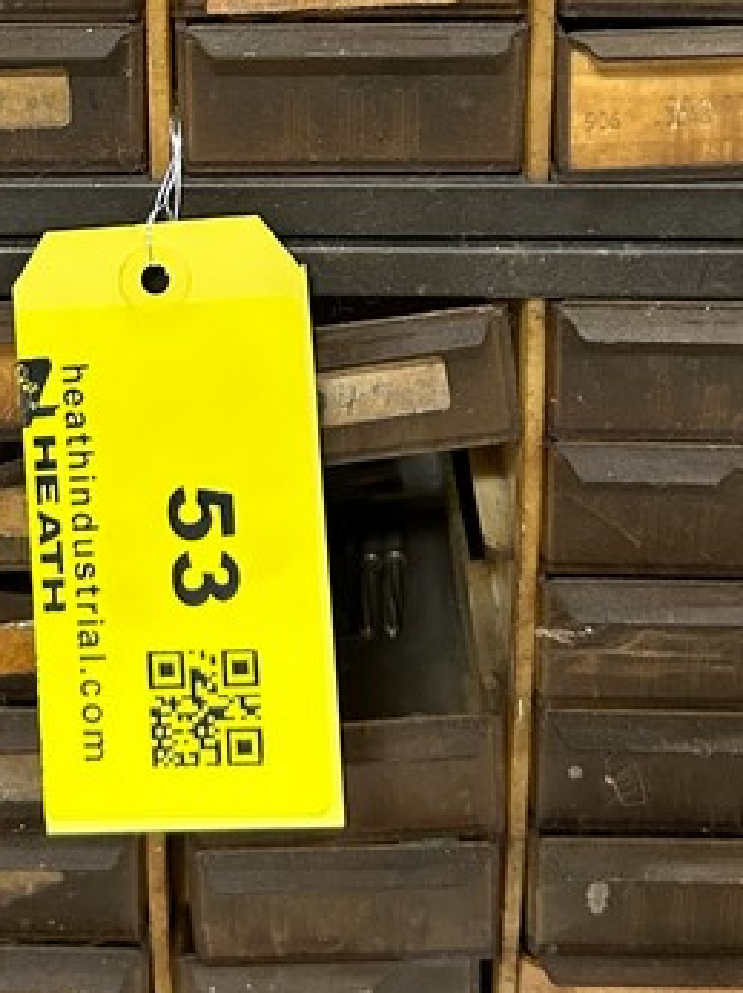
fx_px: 2206
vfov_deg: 24.1
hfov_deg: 19.0
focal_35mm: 77
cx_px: 192
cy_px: -23
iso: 320
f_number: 1.5
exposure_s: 1/60
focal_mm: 5.7
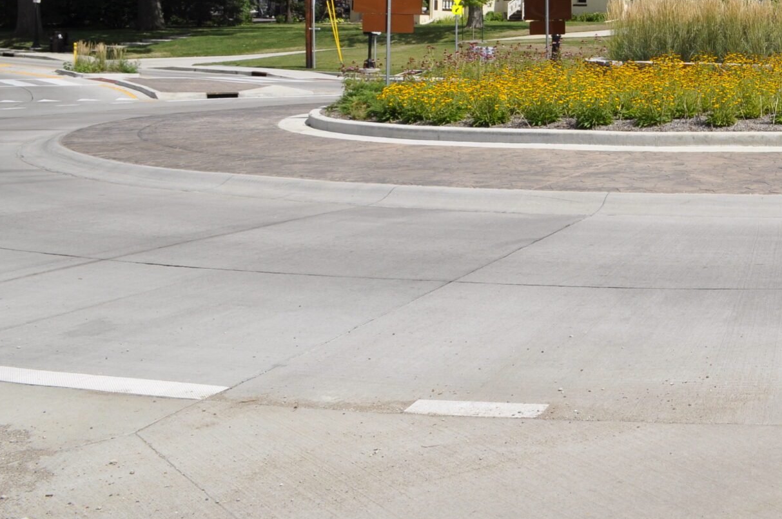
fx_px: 1236
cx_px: 810
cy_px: 39
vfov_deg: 23.0
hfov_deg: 31.9
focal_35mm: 57
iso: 200
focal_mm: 18
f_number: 10
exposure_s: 1/400
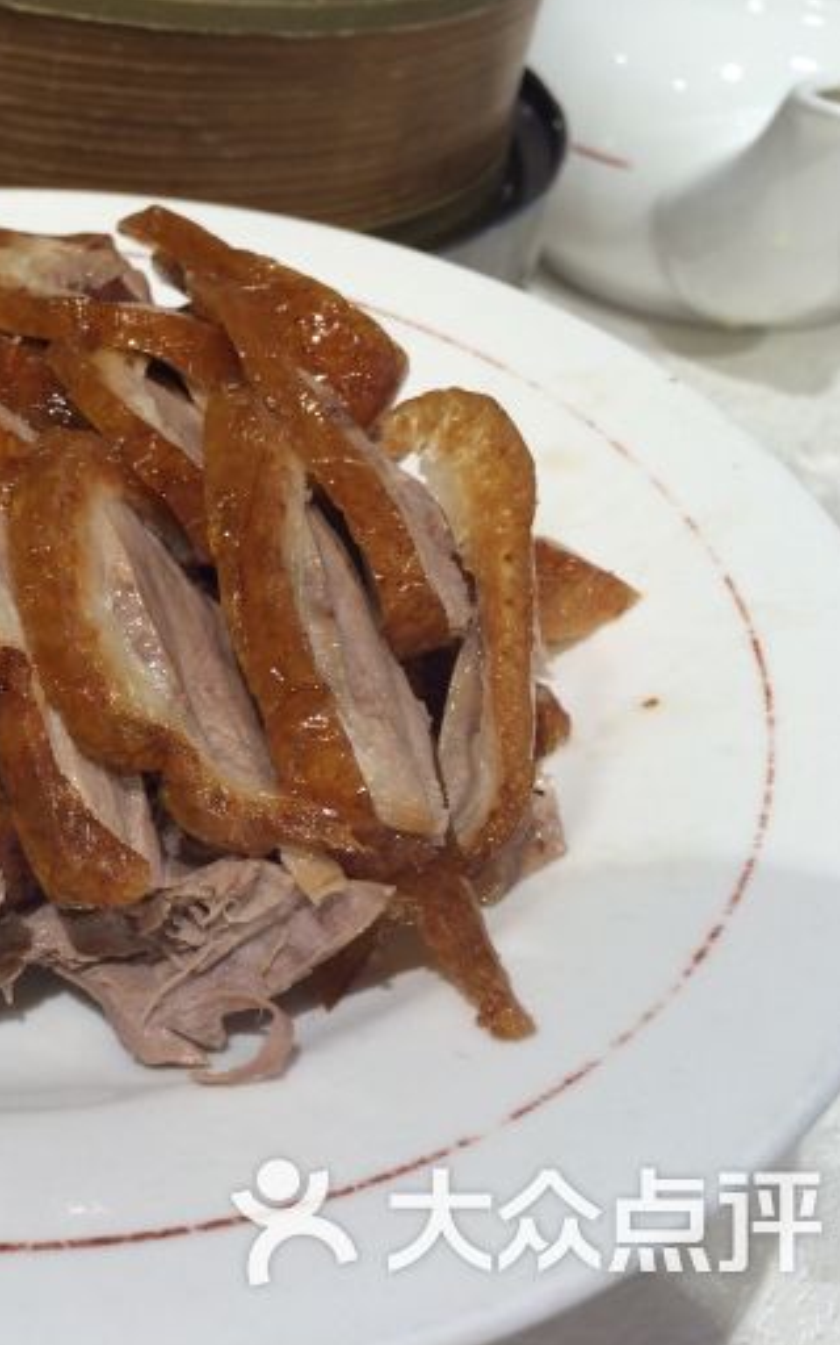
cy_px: 669
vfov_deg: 47.2
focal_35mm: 42
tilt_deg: -40.7
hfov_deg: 28.4
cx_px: -29
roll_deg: -2.6
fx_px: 1538
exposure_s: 1/60
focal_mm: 4.15
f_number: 2.2
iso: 40
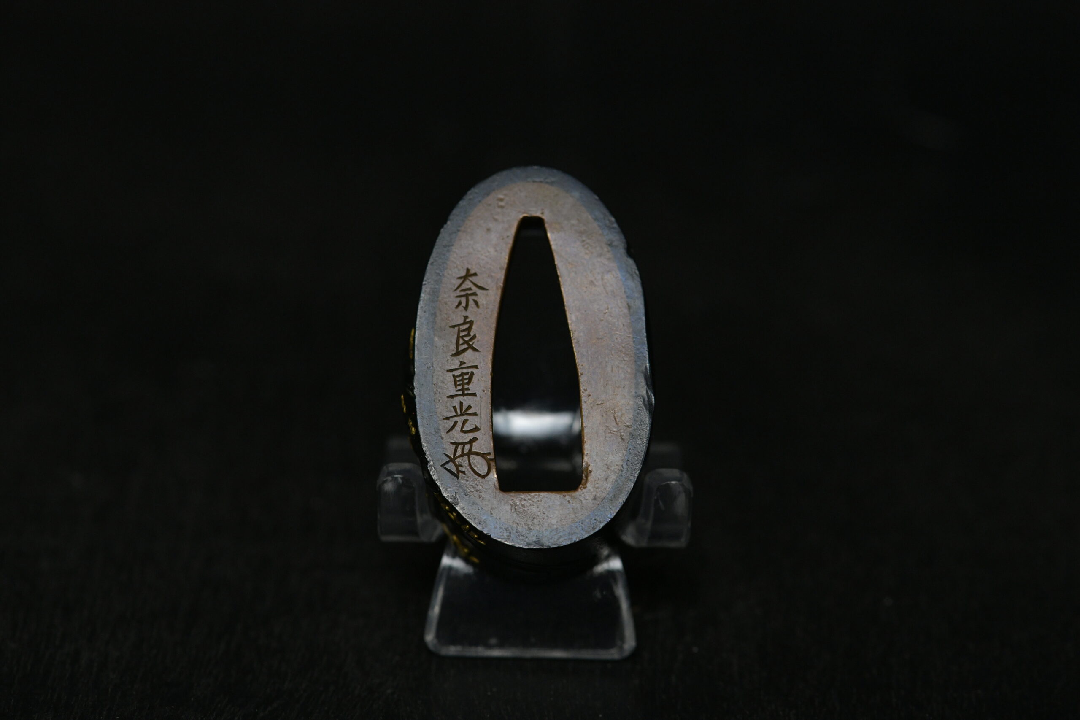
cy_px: 360
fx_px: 3150
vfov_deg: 13.0
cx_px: 540
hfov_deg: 19.5
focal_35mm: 105
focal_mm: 105
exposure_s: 1/125
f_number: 10
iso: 2500
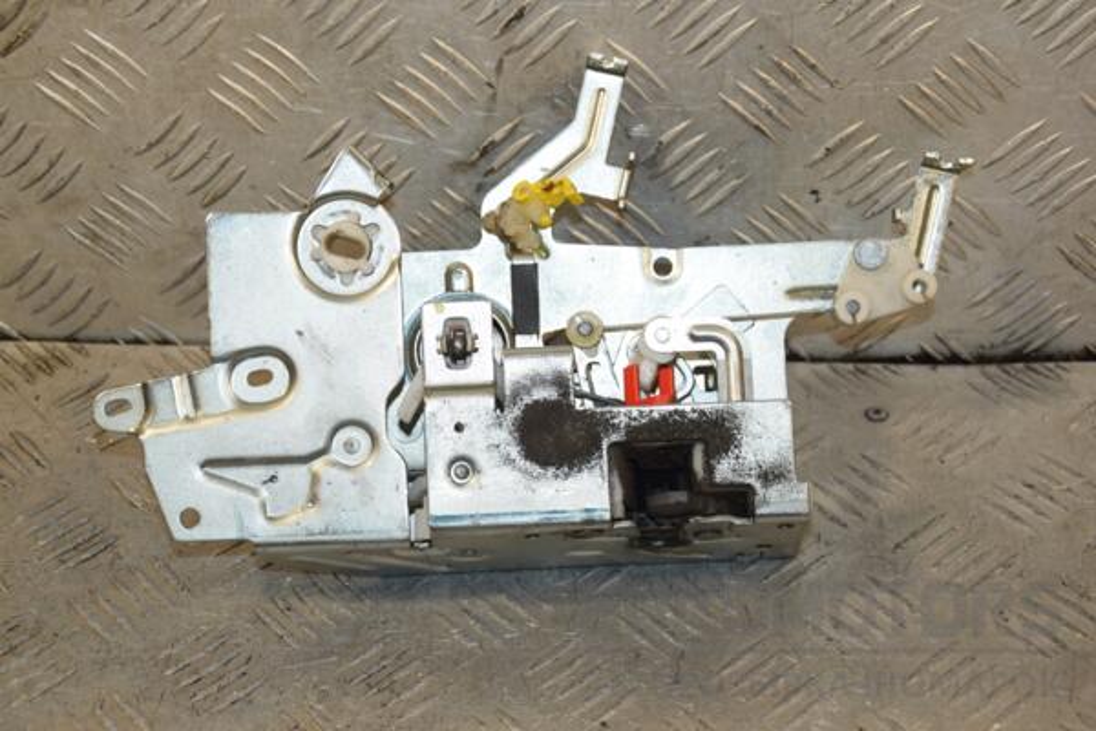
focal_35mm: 75
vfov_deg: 18.2
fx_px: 2283
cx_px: 548
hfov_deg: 27.0
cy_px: 366
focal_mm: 50
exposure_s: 1/200
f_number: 5.6
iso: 800
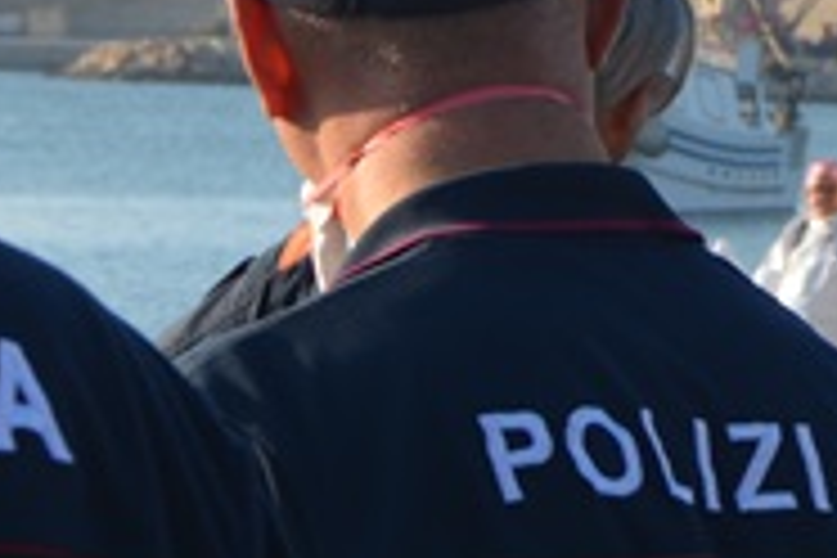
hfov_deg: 5.2
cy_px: -140
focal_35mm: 388
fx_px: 9020
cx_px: 1548
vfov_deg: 3.5
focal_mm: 40
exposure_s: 1/250
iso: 100
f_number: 8
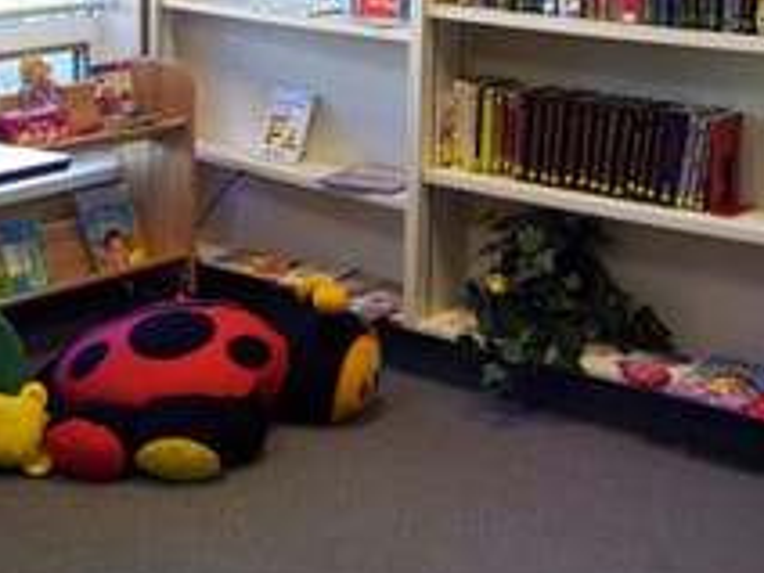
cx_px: 220
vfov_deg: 21.2
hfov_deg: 28.3
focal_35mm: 68
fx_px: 1501
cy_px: 70
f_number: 2.7
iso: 80
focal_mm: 6
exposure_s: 1/40
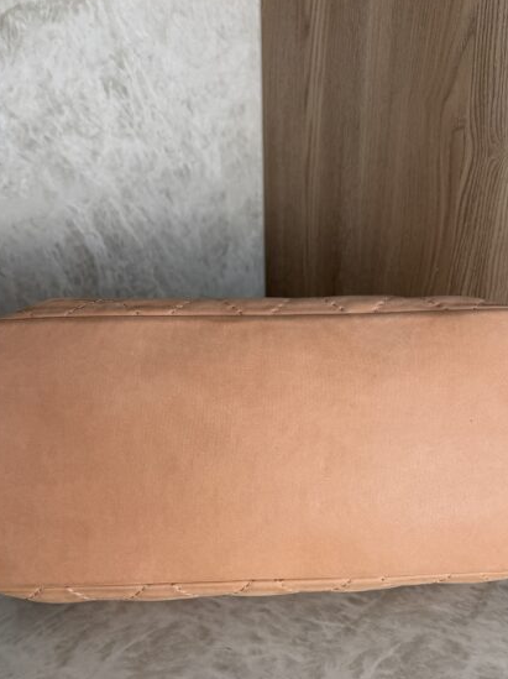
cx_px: 257
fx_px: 686
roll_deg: +0.3
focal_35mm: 35
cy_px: 444
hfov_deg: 40.7
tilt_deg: -29.3
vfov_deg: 51.8
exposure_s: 1/120
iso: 64
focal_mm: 6.76
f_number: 1.78
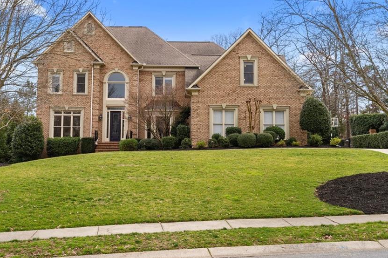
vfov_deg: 31.1
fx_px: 463
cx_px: 165
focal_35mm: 43
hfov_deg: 45.3
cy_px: 109
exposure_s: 1/160
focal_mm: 35
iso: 200
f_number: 5.6
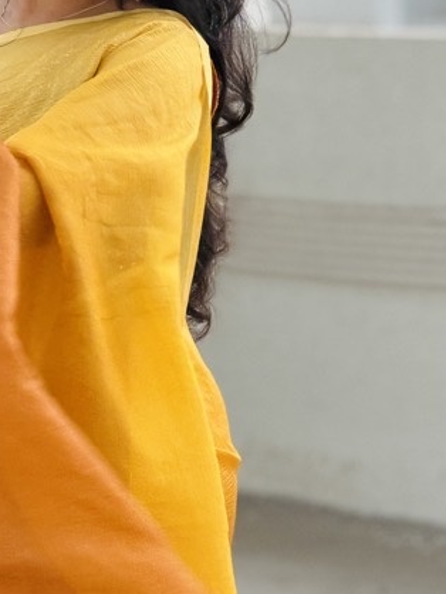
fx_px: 4925
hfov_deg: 5.2
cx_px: 115
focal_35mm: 287
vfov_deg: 6.9
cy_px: 26
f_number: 2.8
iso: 200
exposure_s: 1/121
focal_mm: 16.89
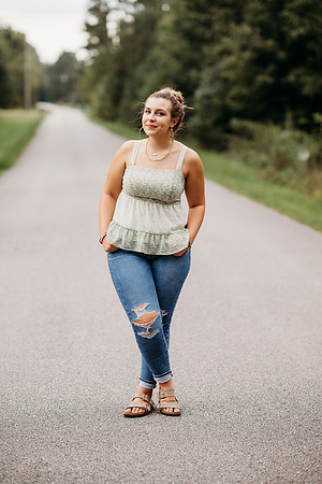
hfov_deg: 16.1
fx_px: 1140
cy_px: 242
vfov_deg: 23.9
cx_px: 161
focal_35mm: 85
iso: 320
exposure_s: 1/250
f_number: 2.2
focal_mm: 85
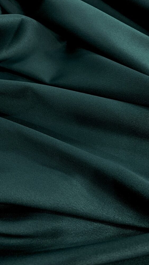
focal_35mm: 29
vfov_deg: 66.0
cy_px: 130
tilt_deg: -58.6
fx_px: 204
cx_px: 93
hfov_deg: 39.9
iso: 160
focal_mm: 4.2
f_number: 1.6
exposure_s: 1/50
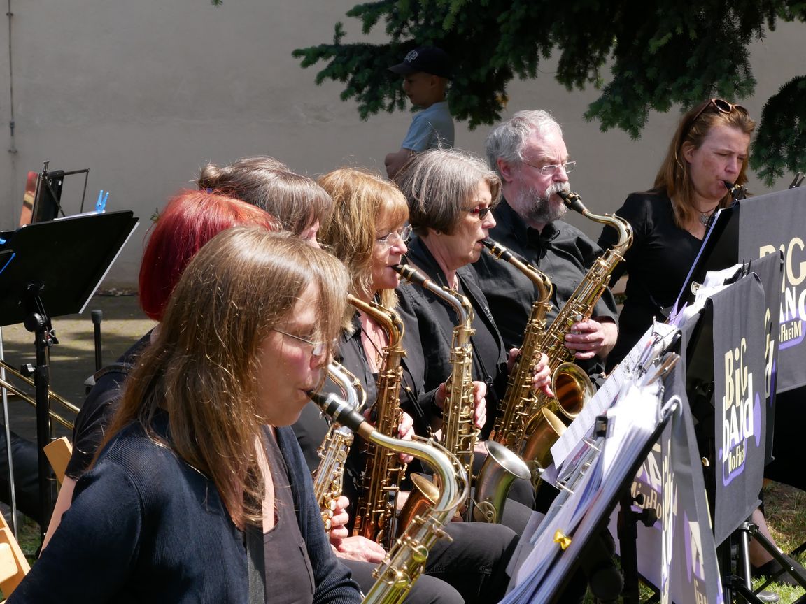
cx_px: 403
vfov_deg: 12.1
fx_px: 2841
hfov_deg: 16.1
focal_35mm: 122
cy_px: 302
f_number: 11
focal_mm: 61
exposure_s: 1/320
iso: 800
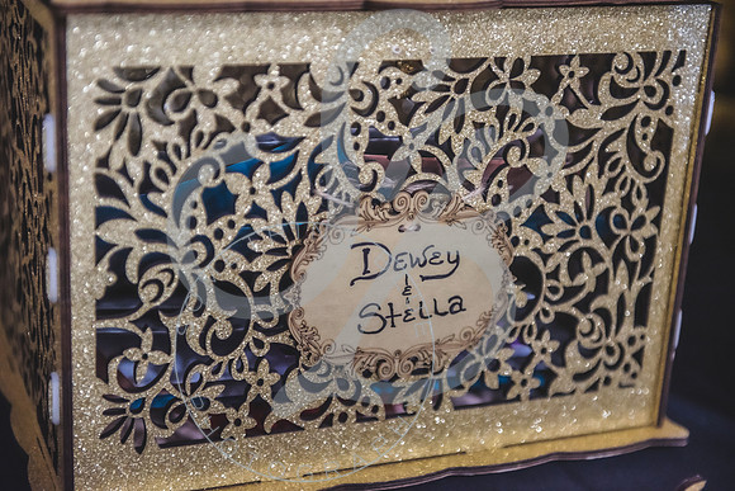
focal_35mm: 70
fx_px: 1429
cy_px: 246
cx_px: 368
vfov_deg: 19.5
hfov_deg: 28.8
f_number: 2.8
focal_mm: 70
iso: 1000
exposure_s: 1/125
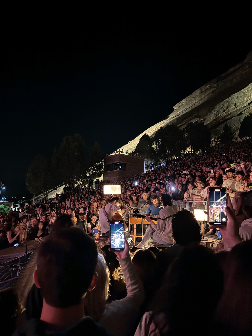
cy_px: 168
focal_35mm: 24
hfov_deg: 56.8
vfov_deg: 71.6
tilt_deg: +9.3
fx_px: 233
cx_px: 126
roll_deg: -2.8
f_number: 1.78
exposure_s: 1/20
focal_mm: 6.76
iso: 1600
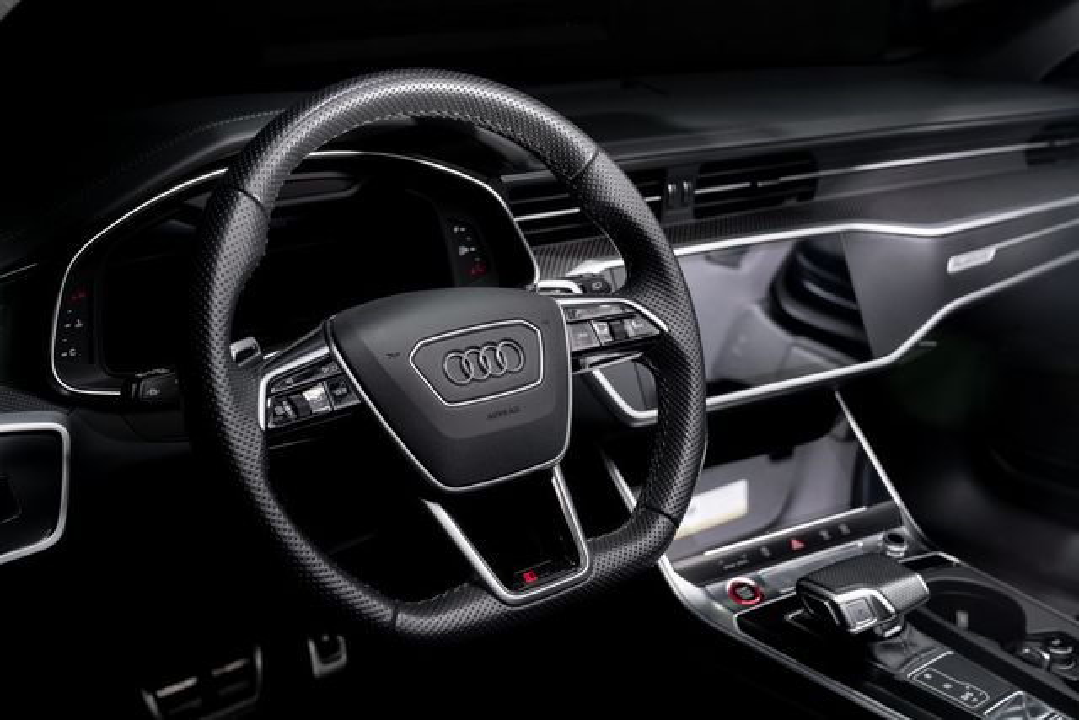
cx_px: 540
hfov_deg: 44.5
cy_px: 360
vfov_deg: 30.5
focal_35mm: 44
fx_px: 1319
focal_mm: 44
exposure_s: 1/160
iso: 250
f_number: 5.6
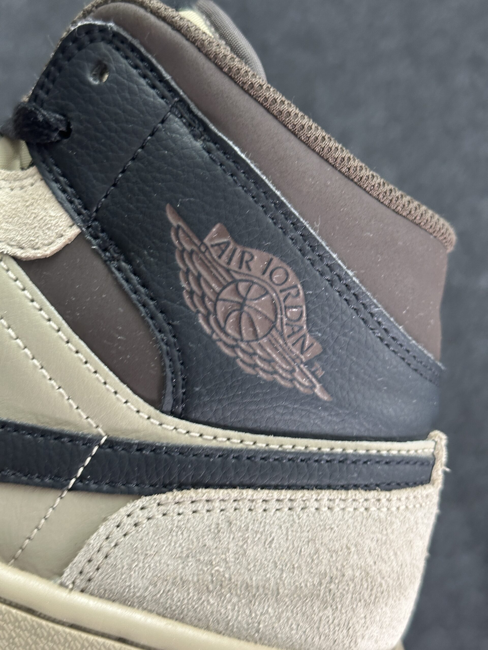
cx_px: 244
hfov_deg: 30.3
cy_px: 325
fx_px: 902
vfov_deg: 39.7
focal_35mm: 48
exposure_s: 1/34
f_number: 1.78
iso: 250
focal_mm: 6.86
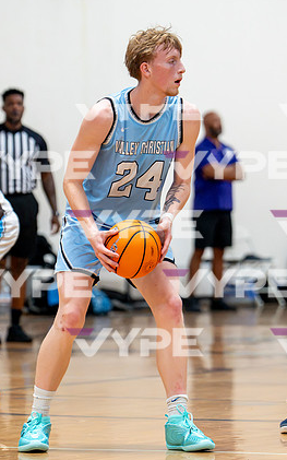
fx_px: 4006
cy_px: 247
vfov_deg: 6.6
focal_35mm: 320
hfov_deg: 4.1
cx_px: 170
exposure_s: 1/1250
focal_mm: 149
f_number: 3.2
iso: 10000
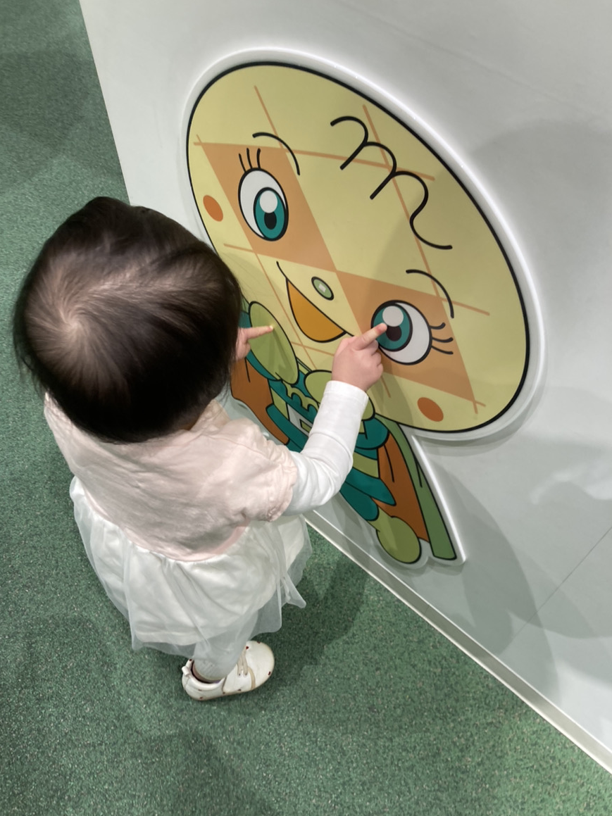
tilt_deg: -55.0
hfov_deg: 48.2
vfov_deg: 61.7
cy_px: 414
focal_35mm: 29
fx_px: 684
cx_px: 304
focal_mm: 3.99
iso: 64
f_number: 1.8
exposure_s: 1/59
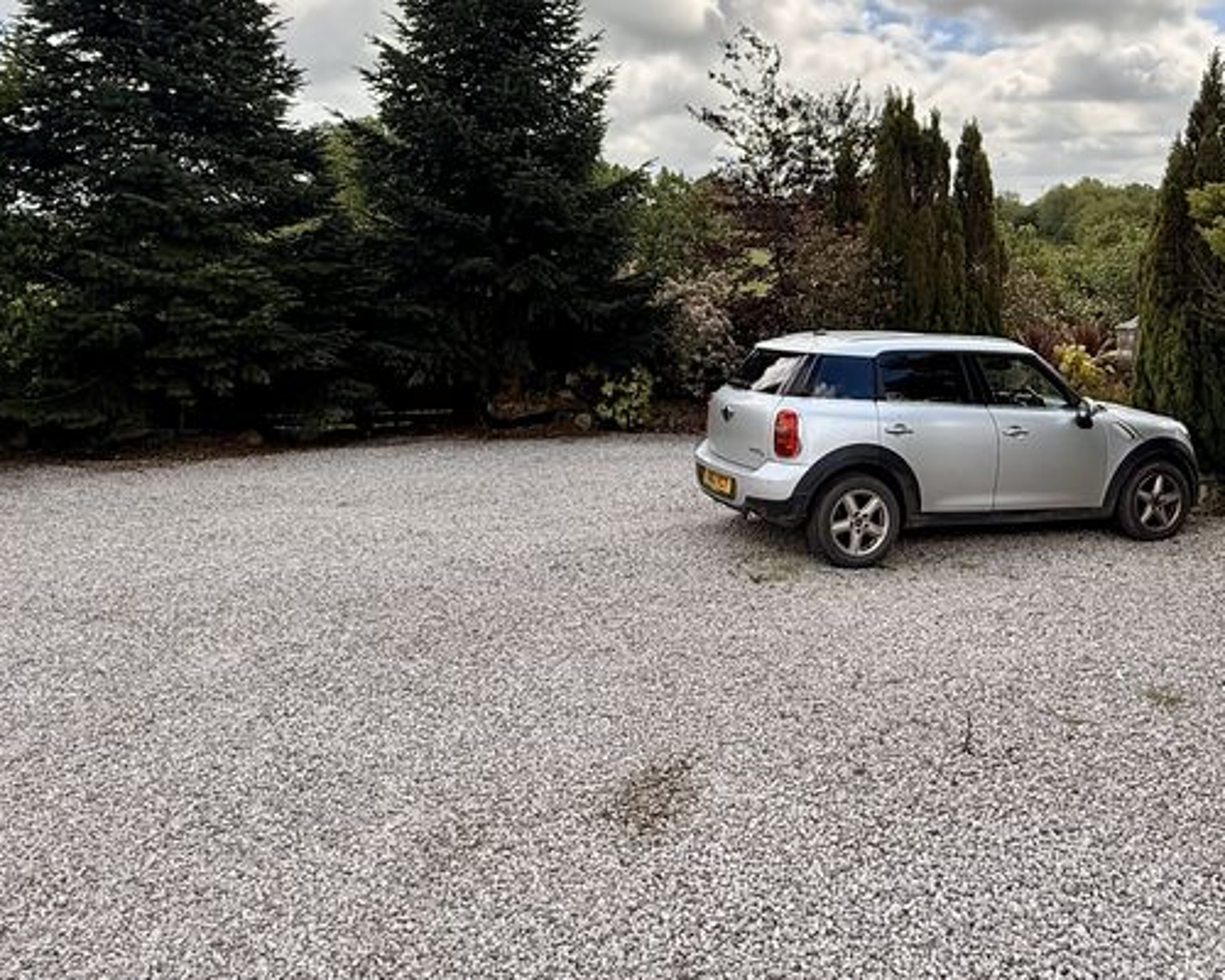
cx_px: 728
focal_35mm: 28
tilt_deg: -7.6
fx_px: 1015
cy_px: 350
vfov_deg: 50.9
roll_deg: +1.2
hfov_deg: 61.7
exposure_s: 1/1572
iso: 64
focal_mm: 2.22
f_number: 2.2
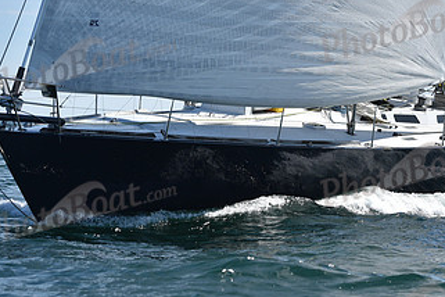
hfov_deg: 14.5
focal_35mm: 141
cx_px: 250
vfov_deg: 9.7
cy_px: 119
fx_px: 1743
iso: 250
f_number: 4.5
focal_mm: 78
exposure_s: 1/2500
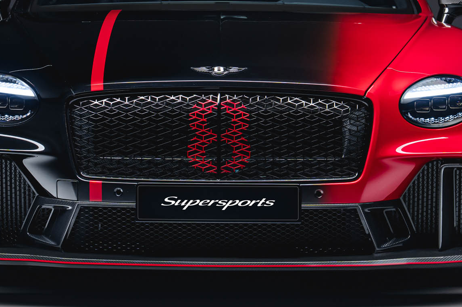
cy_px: 76
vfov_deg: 8.1
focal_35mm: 170
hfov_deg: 12.1
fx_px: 2180
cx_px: 213
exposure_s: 1/4
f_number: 7.1
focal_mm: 60
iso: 200
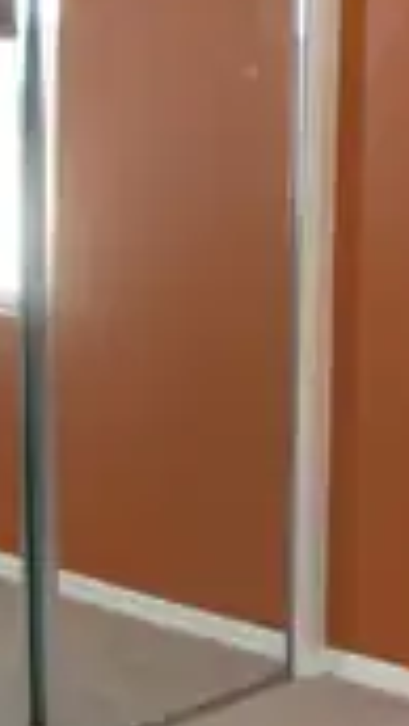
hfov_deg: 13.1
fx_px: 1751
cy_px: 190
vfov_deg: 23.2
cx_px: 434
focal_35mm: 91
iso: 80
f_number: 3.2
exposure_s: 1/40
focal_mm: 6
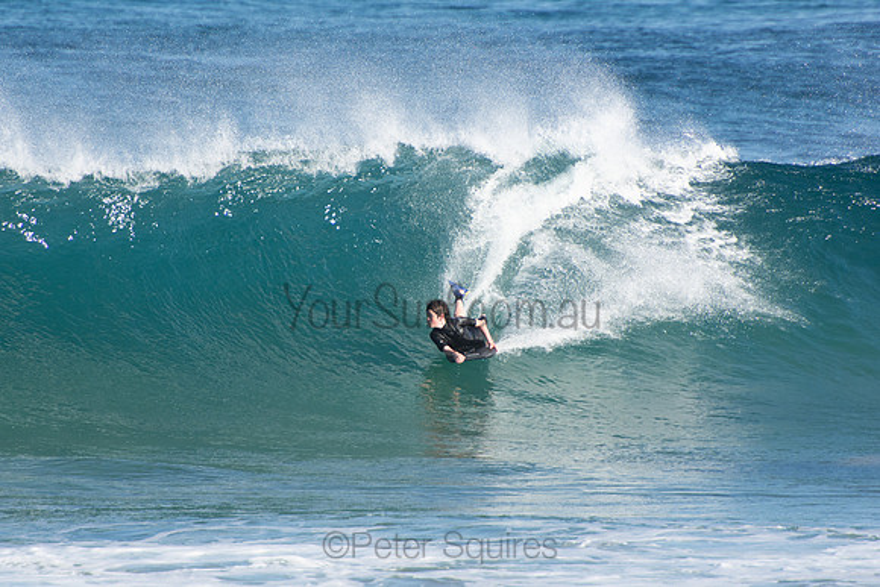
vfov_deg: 2.3
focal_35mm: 600
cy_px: 294
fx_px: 14669
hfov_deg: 3.4
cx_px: 440
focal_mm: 400
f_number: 5.6
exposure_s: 1/1250
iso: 400
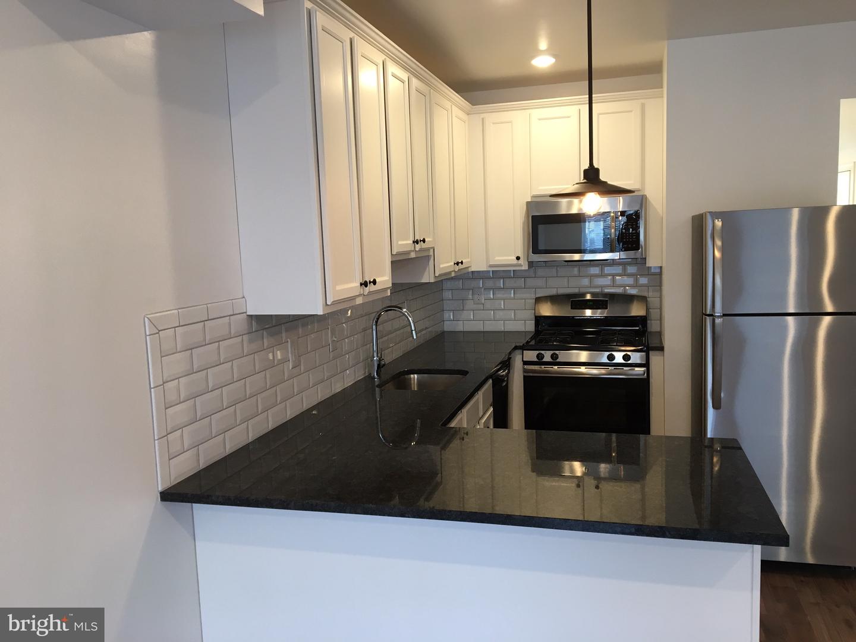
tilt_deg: -6.1
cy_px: 321
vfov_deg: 48.2
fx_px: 717
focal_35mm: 29
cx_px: 428
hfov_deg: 61.7
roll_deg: +2.0
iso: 64
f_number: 2.2
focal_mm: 4.15
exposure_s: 1/30
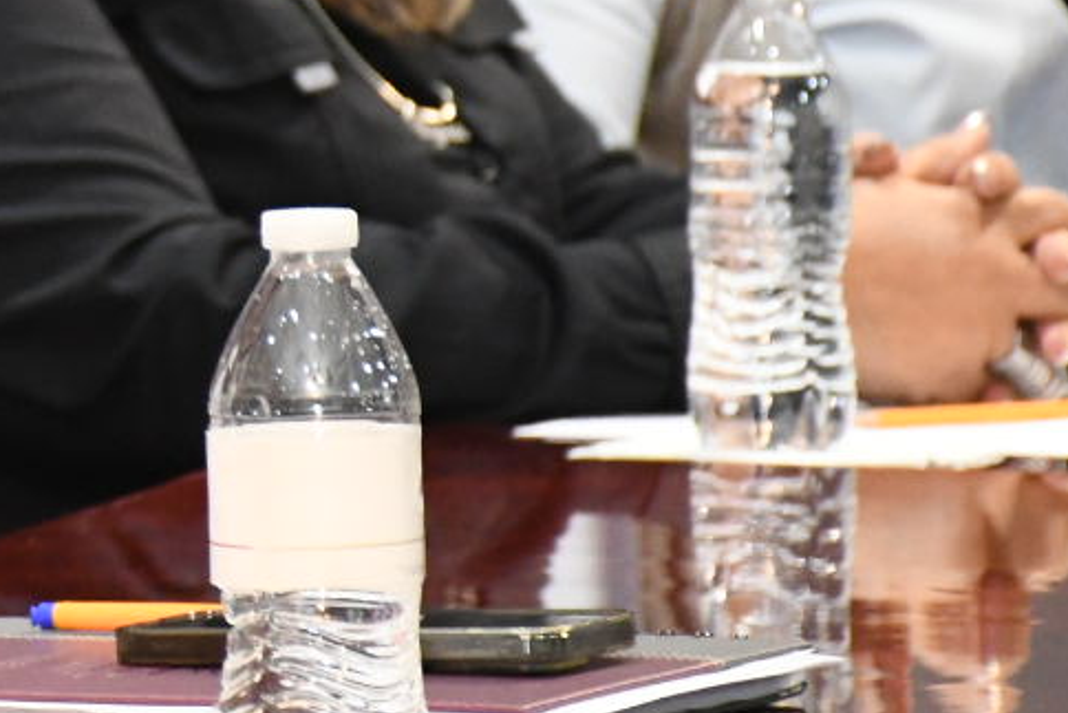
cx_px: -483
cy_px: -159
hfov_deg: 3.9
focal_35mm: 525
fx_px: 15579
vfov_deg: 2.6
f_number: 6.3
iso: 4000
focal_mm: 105
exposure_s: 1/100
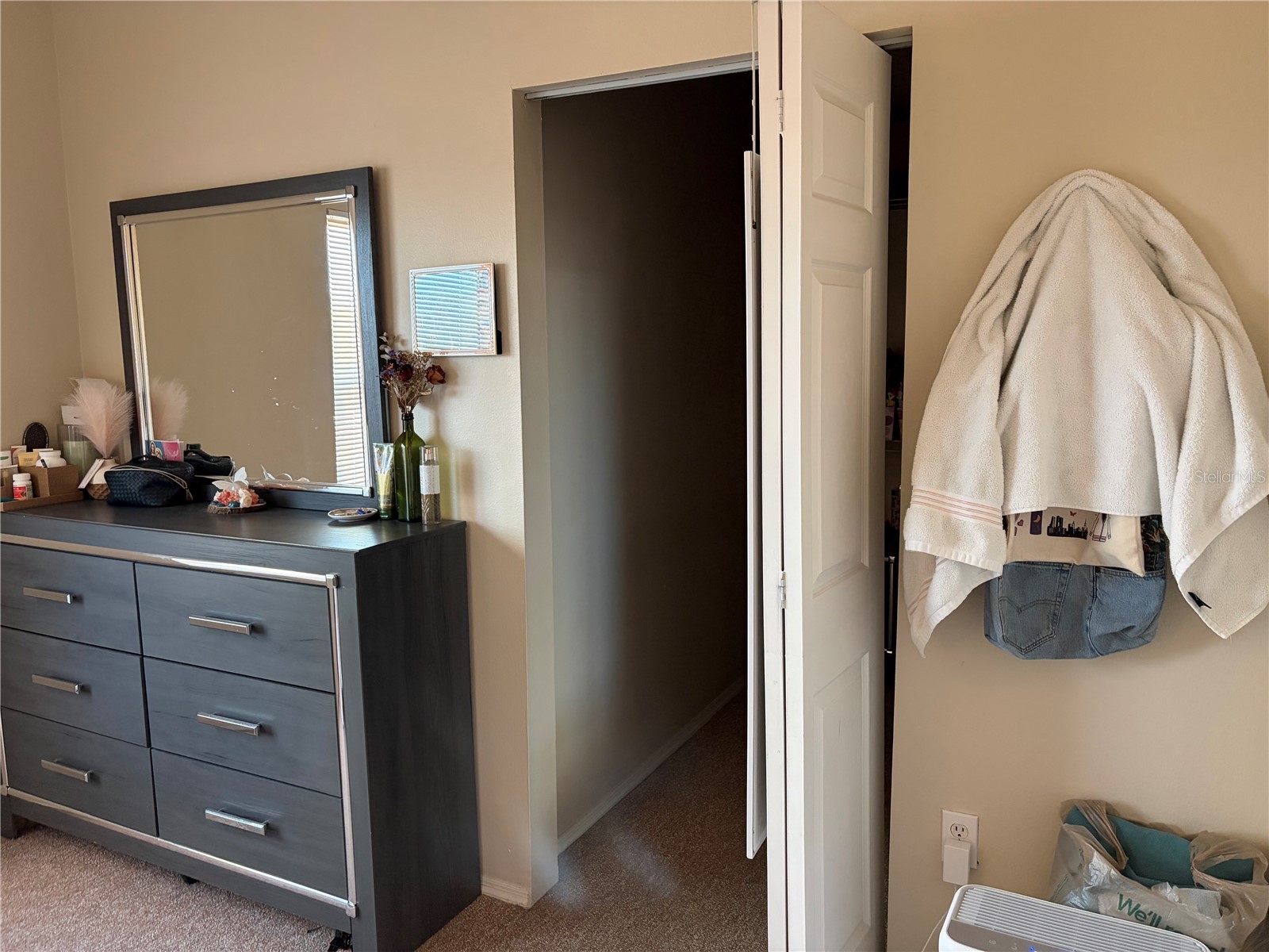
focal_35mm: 26
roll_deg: +0.8
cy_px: 476
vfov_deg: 53.1
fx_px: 953
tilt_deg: -6.3
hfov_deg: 67.3
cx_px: 634
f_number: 1.6
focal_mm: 5.96
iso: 320
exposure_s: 1/60
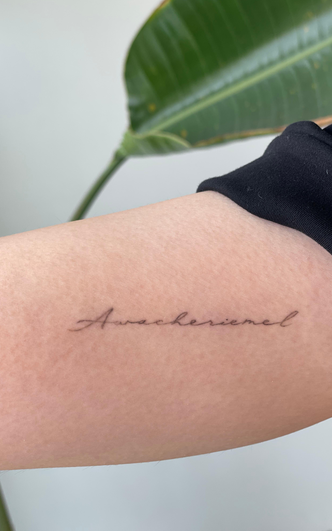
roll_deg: +15.2
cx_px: 182
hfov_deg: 23.1
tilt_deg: -10.9
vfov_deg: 36.3
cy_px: 266
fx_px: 811
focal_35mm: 56
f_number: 2
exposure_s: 1/120
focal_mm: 6
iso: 32
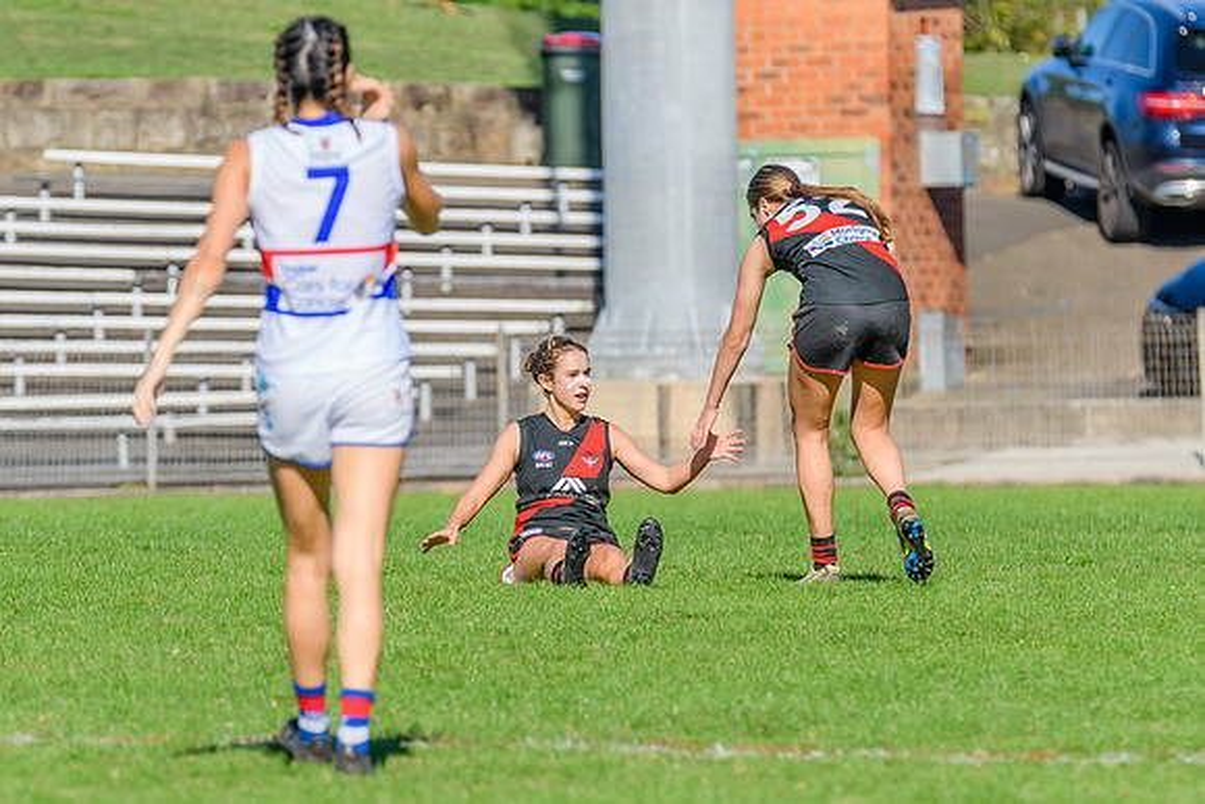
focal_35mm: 553
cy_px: 448
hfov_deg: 3.7
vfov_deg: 2.5
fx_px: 18513
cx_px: 584
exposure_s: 1/1600
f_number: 9
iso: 640
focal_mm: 380
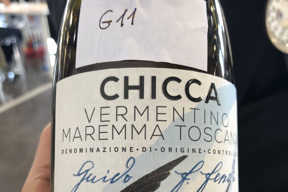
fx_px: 312
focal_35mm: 39
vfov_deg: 33.1
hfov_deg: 49.6
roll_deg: +4.0
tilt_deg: -30.2
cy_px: 157
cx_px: 144
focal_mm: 4
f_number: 1.8
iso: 32
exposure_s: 1/25
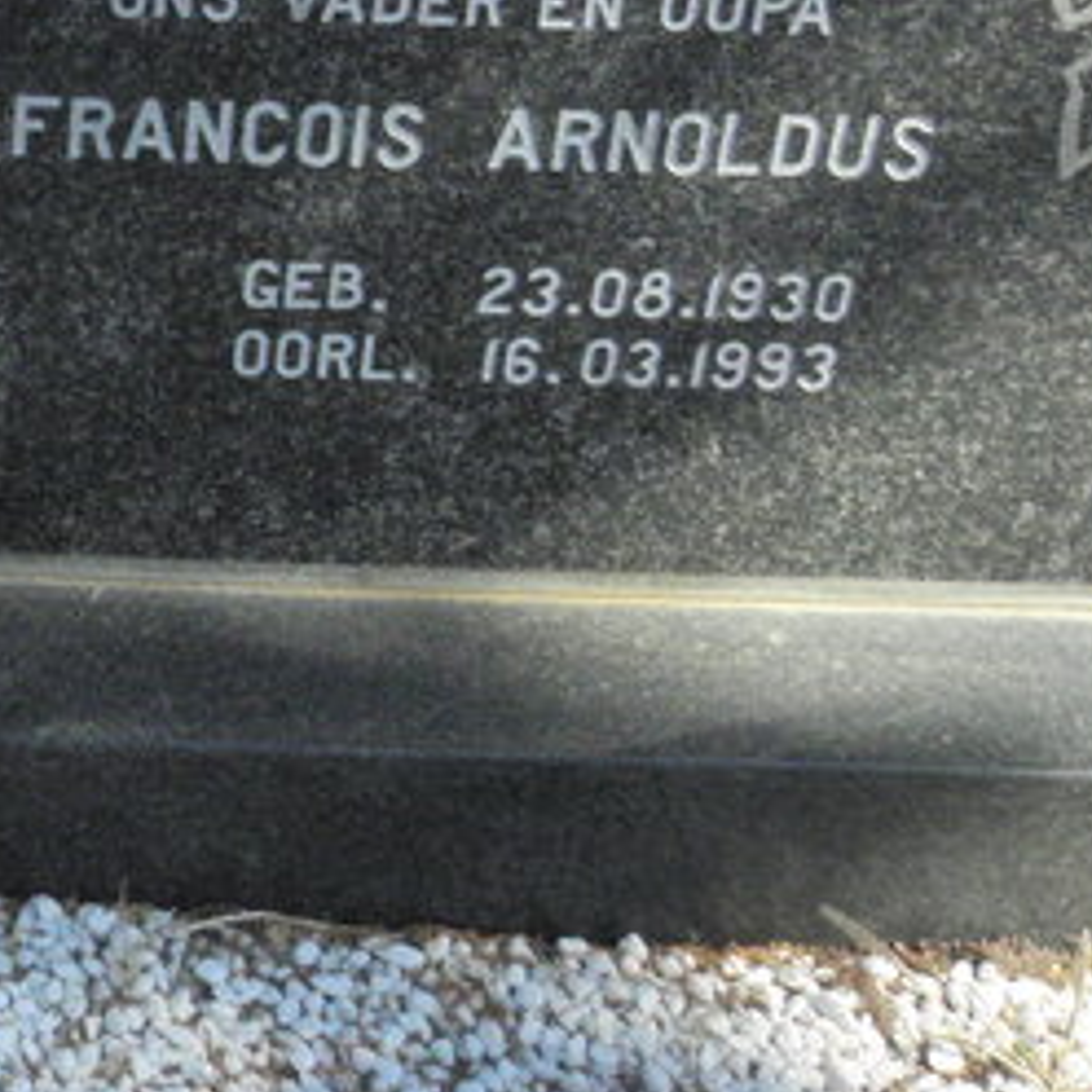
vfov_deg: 21.8
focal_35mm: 74
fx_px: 2641
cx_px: -462
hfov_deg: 20.5
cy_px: -176
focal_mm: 4.6
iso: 200
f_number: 6.3
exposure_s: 1/320
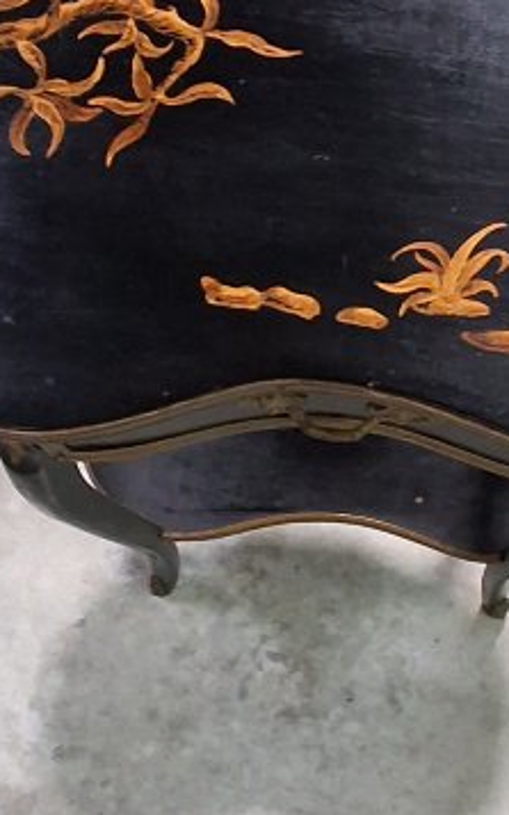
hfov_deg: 22.7
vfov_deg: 35.6
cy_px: 342
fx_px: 1266
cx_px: 272
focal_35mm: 57
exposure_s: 1/50
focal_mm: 1.64
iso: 320
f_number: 2.2
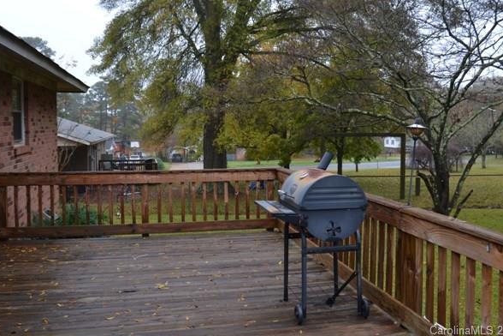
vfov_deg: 35.4
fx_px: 525
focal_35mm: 38
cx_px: 254
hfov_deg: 51.2
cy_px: 156
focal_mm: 23
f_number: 5.6
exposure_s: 1/125
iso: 360
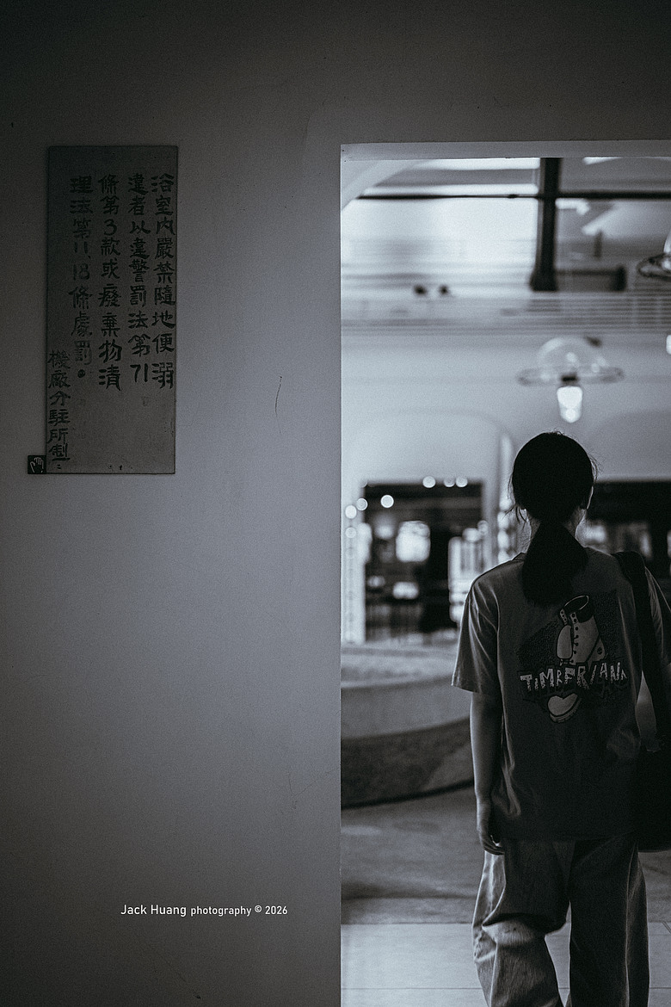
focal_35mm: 50
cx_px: 336
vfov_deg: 39.6
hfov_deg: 27.0
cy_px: 504
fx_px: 1398
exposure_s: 1/100
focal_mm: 50
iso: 360
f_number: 1.8
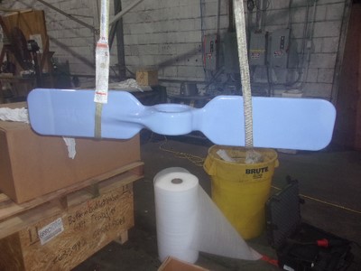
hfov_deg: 65.3
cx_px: 180
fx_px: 282
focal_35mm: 27
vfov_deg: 51.4
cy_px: 136
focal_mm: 4.9
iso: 200
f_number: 3
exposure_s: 1/34
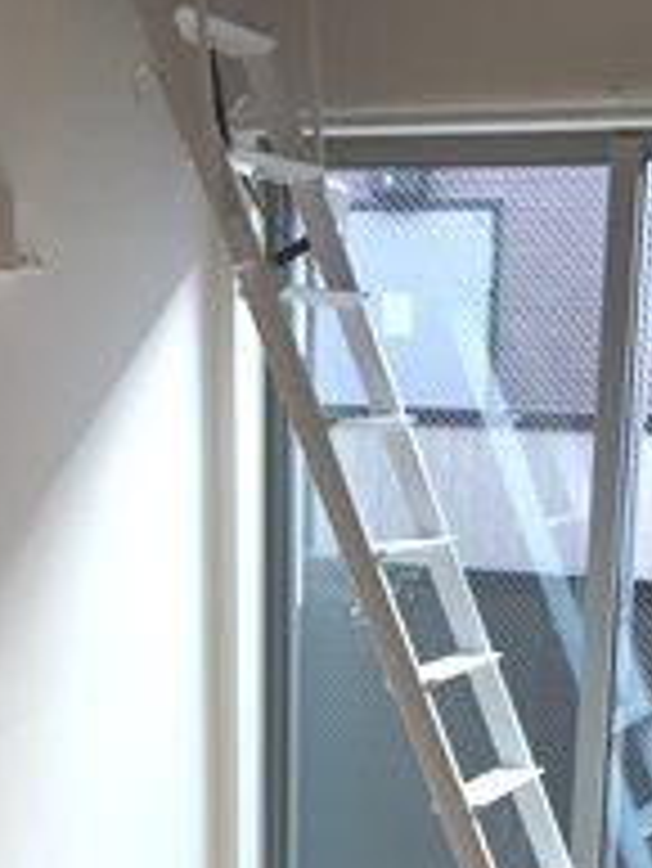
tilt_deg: -16.9
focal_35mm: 72
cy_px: 994
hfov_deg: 20.4
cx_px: 405
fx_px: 1806
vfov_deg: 24.8
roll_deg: -0.7
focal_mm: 4.15
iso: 32
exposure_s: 1/40
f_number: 2.2
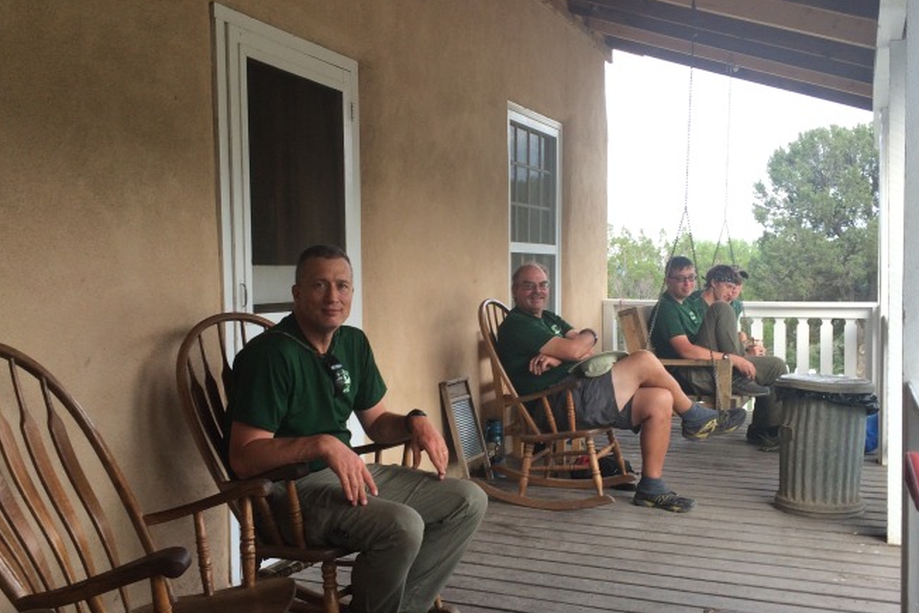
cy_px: 335
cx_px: 485
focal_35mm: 37
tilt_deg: -4.7
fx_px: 945
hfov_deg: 51.9
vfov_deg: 35.9
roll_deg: +0.3
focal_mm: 4.15
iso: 50
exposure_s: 1/120
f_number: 2.2
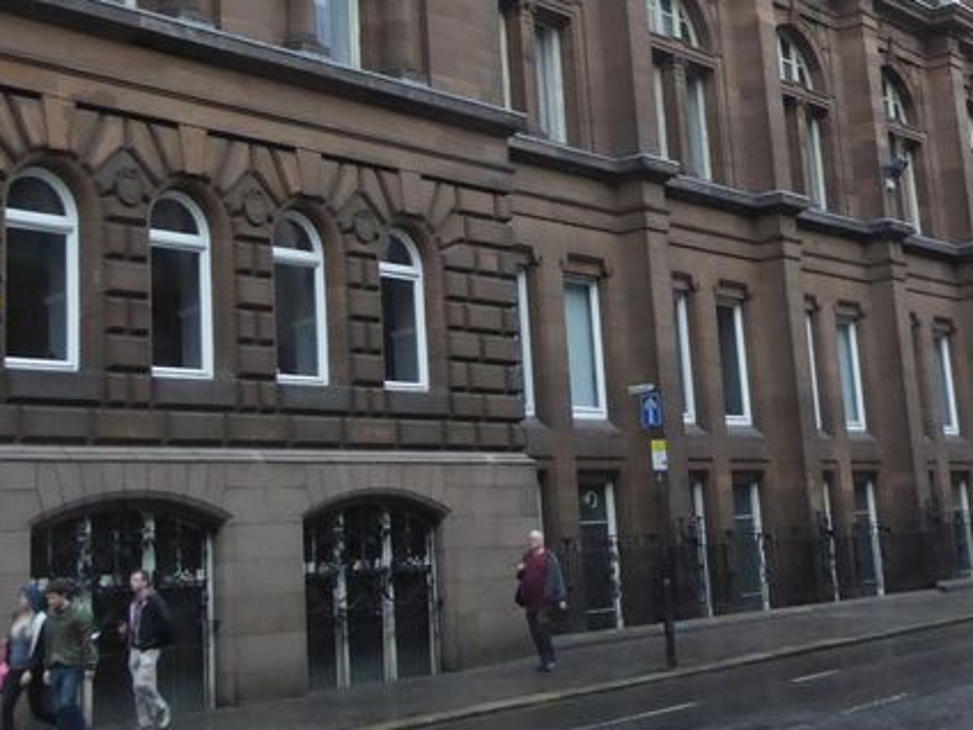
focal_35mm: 68
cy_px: 96
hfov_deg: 28.4
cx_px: 652
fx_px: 1911
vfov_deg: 21.2
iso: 800
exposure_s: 1/125
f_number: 3.7
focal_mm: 6.3
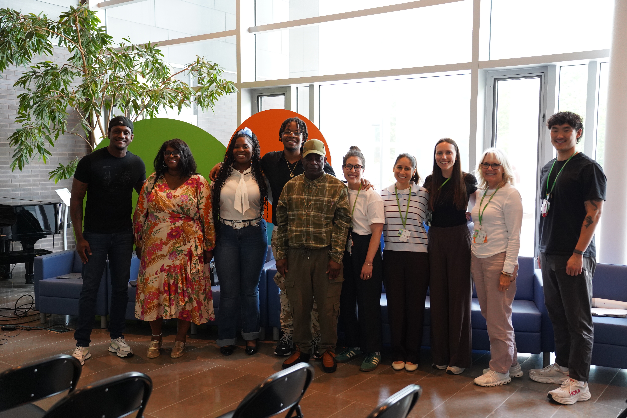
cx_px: 314
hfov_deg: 54.4
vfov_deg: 37.9
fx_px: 610
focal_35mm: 35
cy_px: 209
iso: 2500
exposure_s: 1/125
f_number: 2.8
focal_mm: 35
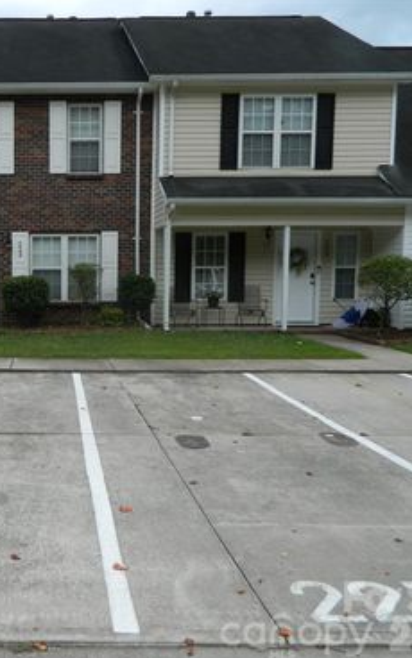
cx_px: 36
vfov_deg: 54.0
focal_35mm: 36
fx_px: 647
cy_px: 332
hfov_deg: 33.4
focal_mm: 4.5
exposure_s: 1/640
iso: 80
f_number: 3.1
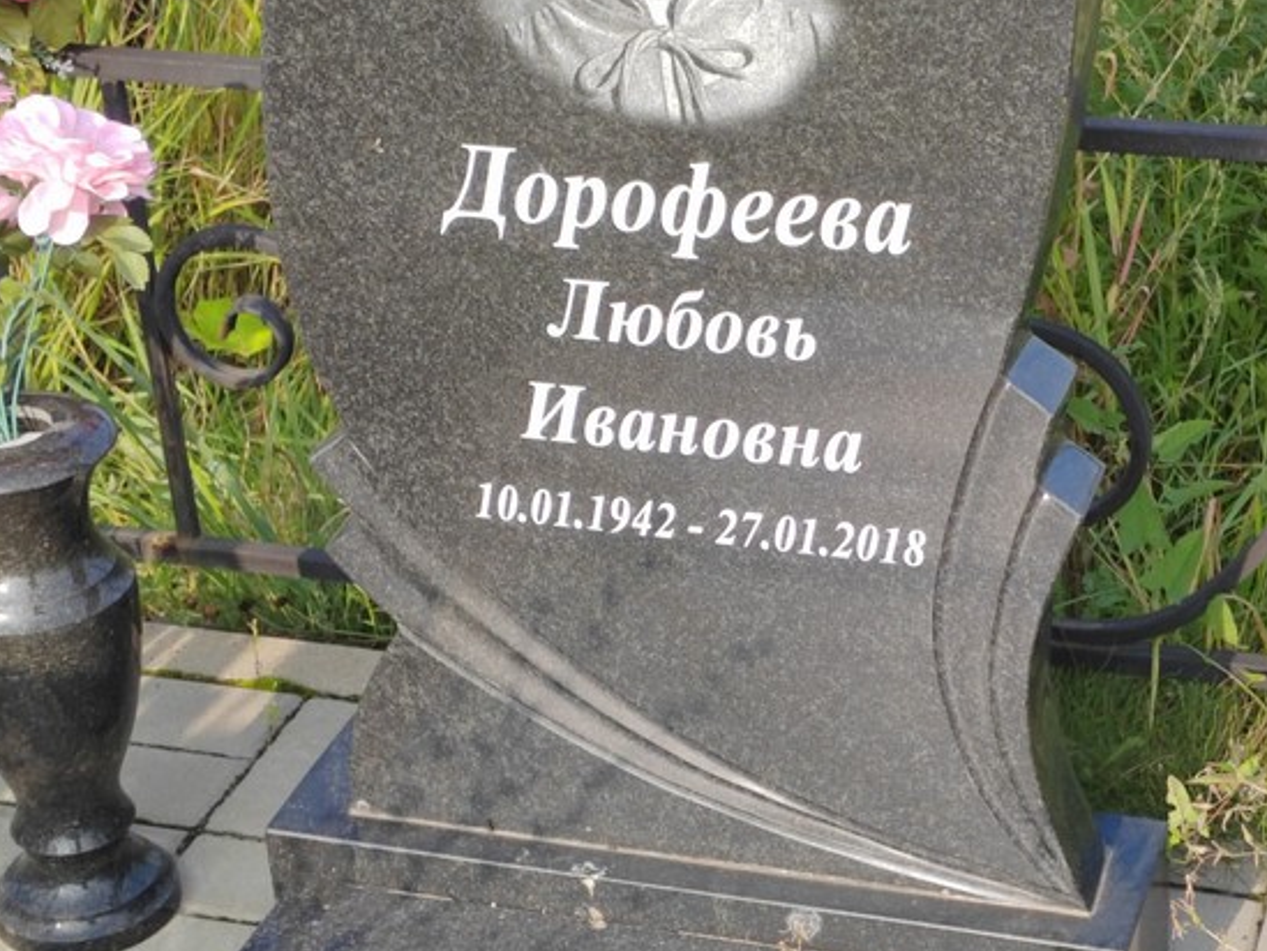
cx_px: 833
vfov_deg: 17.2
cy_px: 485
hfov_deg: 22.7
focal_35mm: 86
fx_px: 3148
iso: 100
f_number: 1.9
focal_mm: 5.52
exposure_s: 1/430
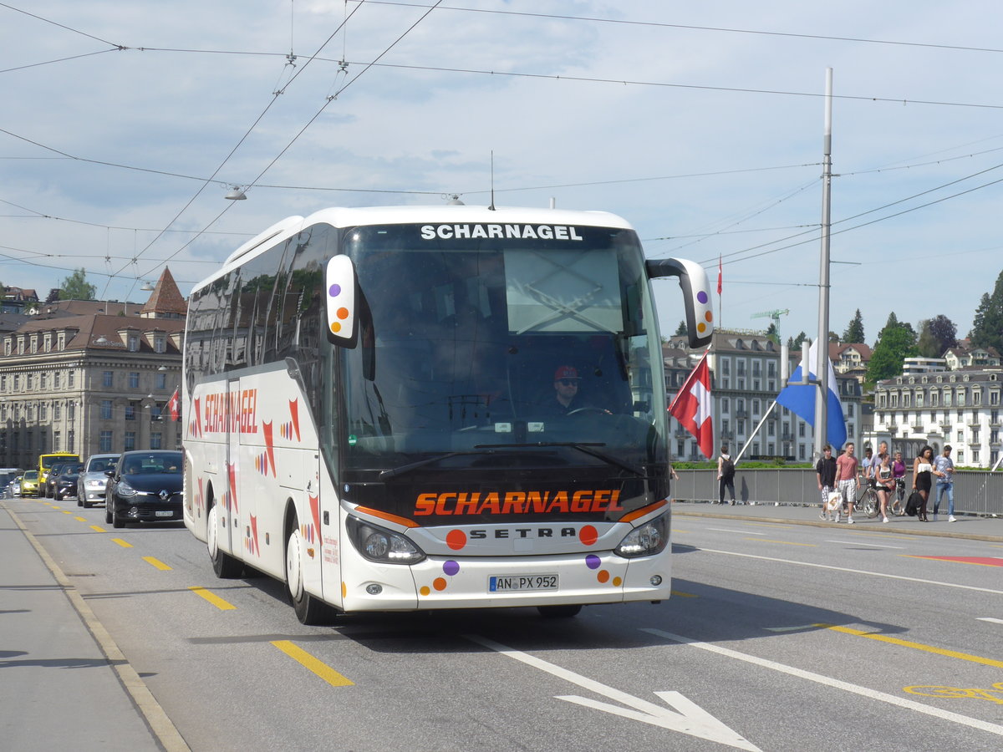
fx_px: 2144
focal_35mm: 74
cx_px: 502
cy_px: 376
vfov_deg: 19.9
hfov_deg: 26.3
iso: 80
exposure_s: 1/800
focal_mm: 15
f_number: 4.2
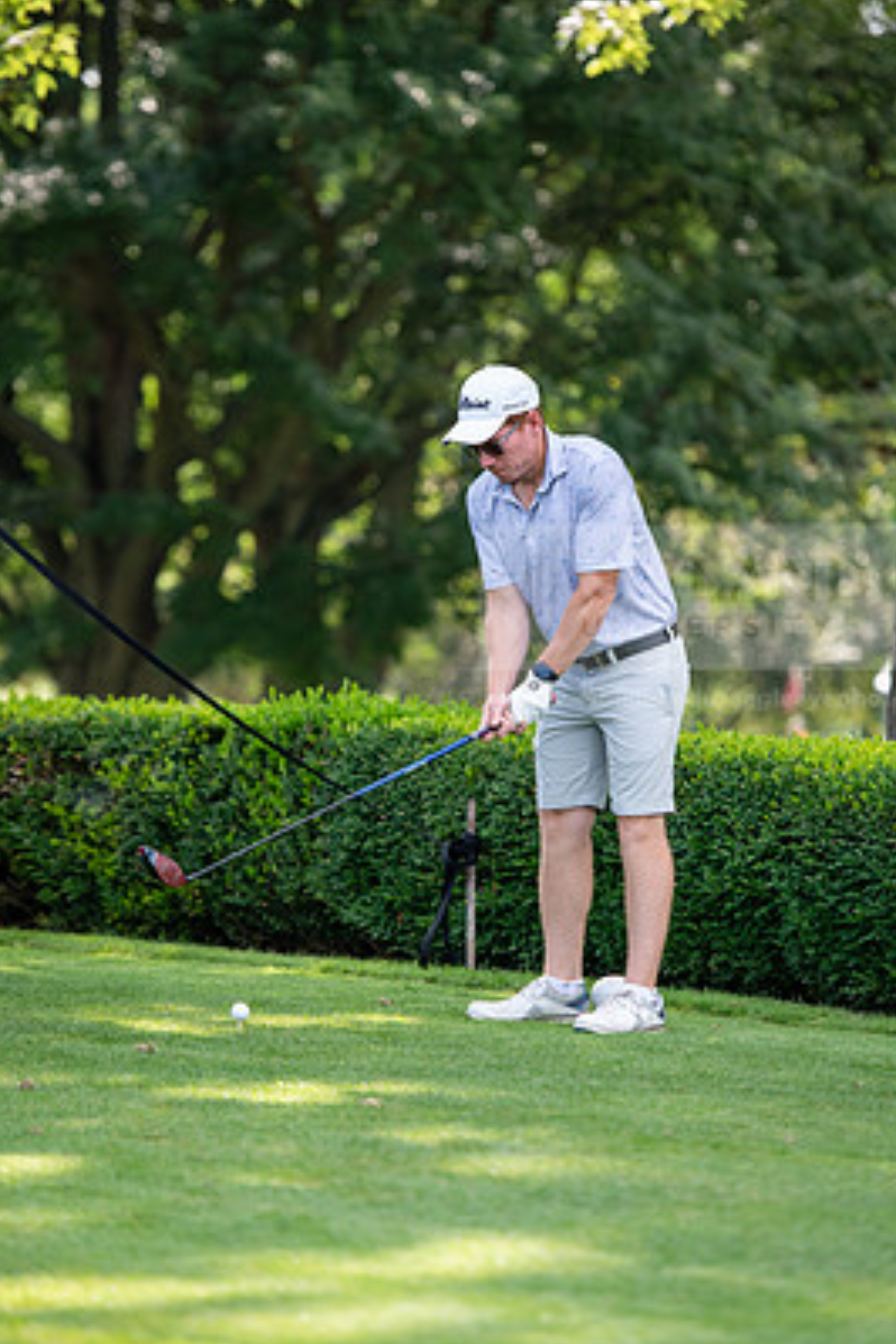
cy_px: 734
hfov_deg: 7.4
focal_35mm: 186
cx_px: 428
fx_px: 6943
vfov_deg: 11.1
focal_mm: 165
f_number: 3.2
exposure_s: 1/800
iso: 400
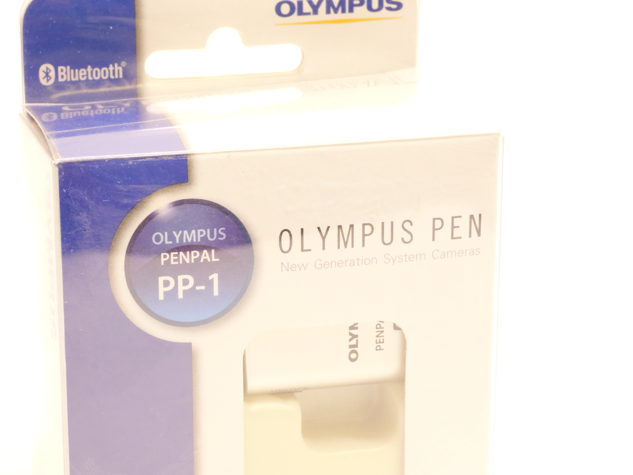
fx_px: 1755
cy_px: 292
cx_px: 239
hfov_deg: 20.4
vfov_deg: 15.4
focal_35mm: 96
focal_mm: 30
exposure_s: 1/60
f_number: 8
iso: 3200
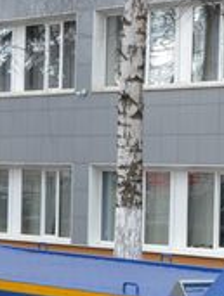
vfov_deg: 13.3
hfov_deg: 9.7
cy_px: 231
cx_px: 373
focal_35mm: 148
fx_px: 1272
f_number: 5.6
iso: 140
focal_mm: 22
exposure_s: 1/125
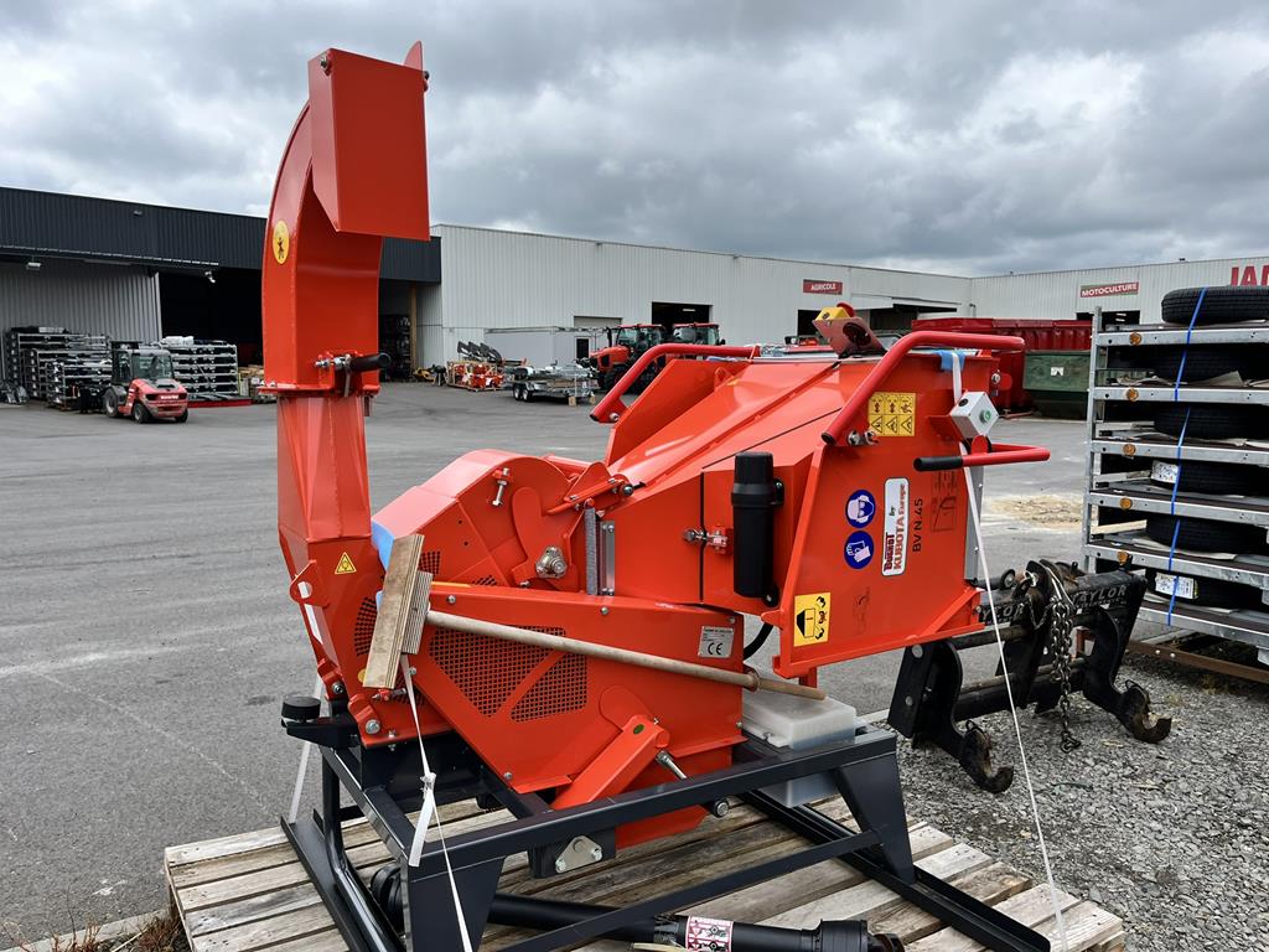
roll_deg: -0.3
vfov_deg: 53.1
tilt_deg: -6.3
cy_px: 476
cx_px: 634
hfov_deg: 67.3
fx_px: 953
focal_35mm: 26
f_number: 1.6
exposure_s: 1/1992
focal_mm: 5.1
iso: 50
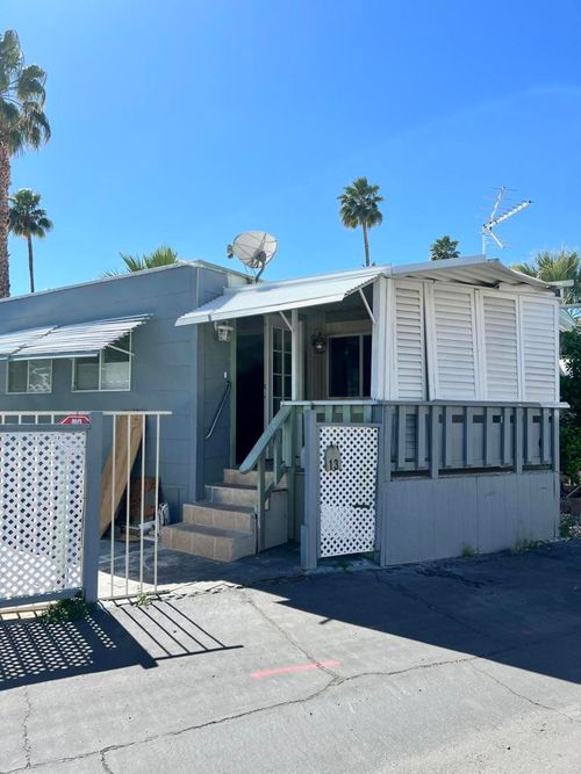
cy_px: 387
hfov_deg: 53.0
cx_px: 290
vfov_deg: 67.3
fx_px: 582
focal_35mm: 26
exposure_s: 1/3831
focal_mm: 5.7
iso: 50
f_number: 1.5
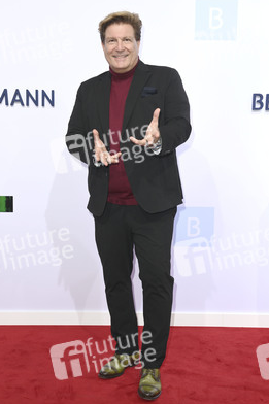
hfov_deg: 27.5
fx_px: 550
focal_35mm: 49
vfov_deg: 40.4
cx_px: 133
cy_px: 201
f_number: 6.3
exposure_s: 1/250
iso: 400
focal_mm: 48
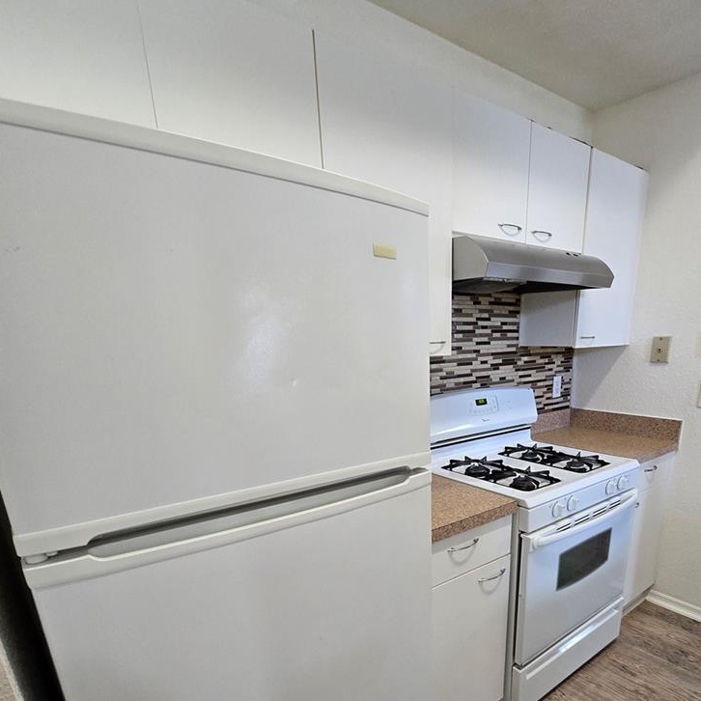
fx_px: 435
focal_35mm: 19
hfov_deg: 76.6
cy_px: 500
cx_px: 430
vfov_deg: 73.7
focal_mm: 2.2
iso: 320
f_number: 2.2
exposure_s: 1/60
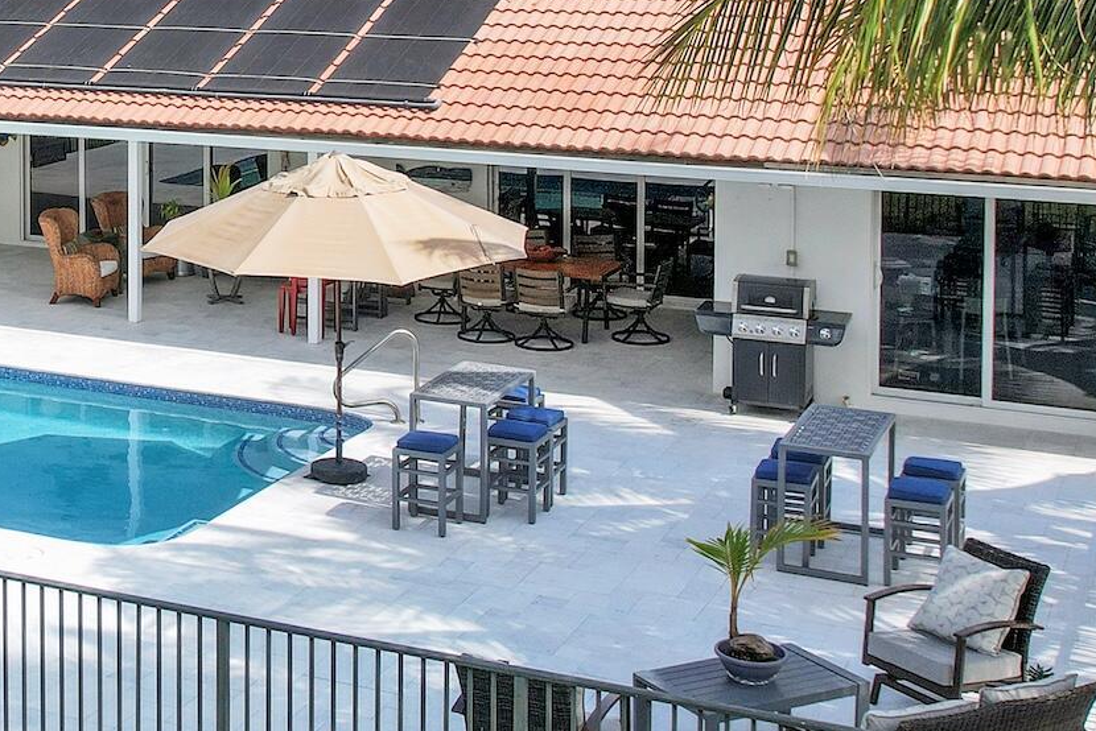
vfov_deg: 21.7
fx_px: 1888
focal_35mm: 62
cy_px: 187
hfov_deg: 30.7
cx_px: 74
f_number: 2.8
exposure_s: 1/2000
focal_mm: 8.38
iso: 100
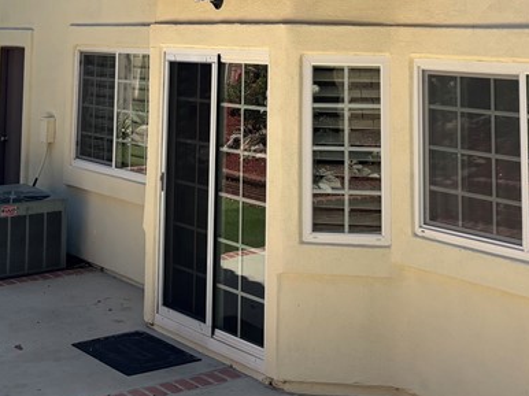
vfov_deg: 20.0
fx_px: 1054
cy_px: -77
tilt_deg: +6.0
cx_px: 282
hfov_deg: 28.2
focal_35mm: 69
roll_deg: -1.2
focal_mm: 5.96
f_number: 1.6
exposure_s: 1/2242
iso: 50
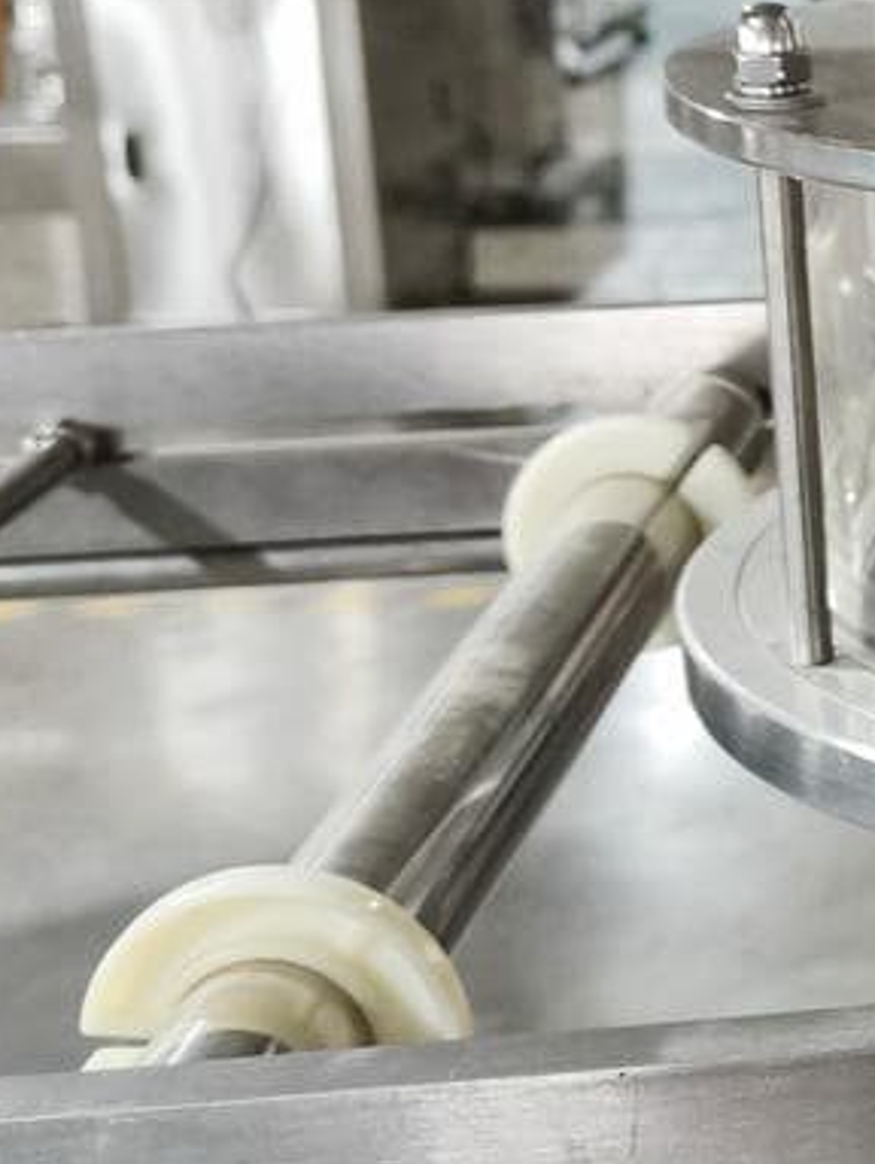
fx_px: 3230
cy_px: 419
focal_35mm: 96
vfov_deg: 20.4
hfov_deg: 13.2
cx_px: 1786
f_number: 1.88
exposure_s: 1/36
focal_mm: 5.56
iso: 1000
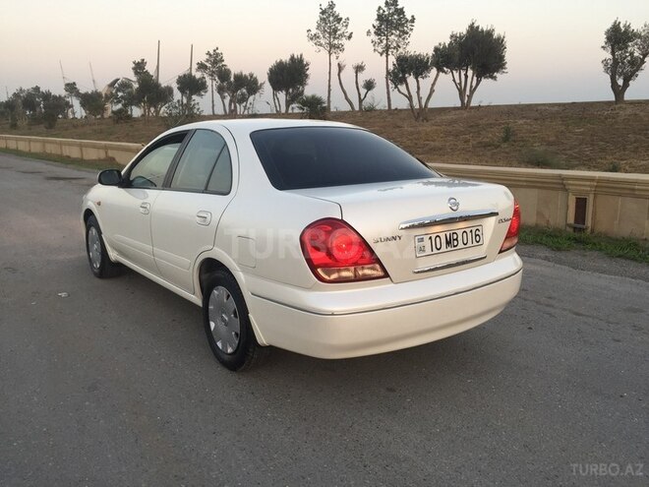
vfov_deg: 48.2
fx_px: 544
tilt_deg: -12.7
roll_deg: -1.9
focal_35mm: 29
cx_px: 324
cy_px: 244
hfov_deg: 61.7
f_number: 2.2
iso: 32
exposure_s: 1/50
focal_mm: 4.15
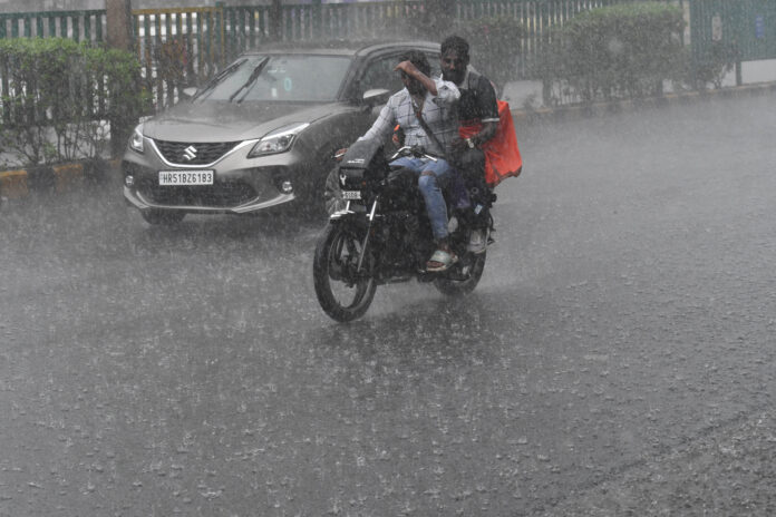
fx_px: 2263
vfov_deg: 13.0
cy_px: 258
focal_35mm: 105
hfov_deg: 19.5
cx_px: 388
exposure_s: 1/800
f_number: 5
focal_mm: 70
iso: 1600
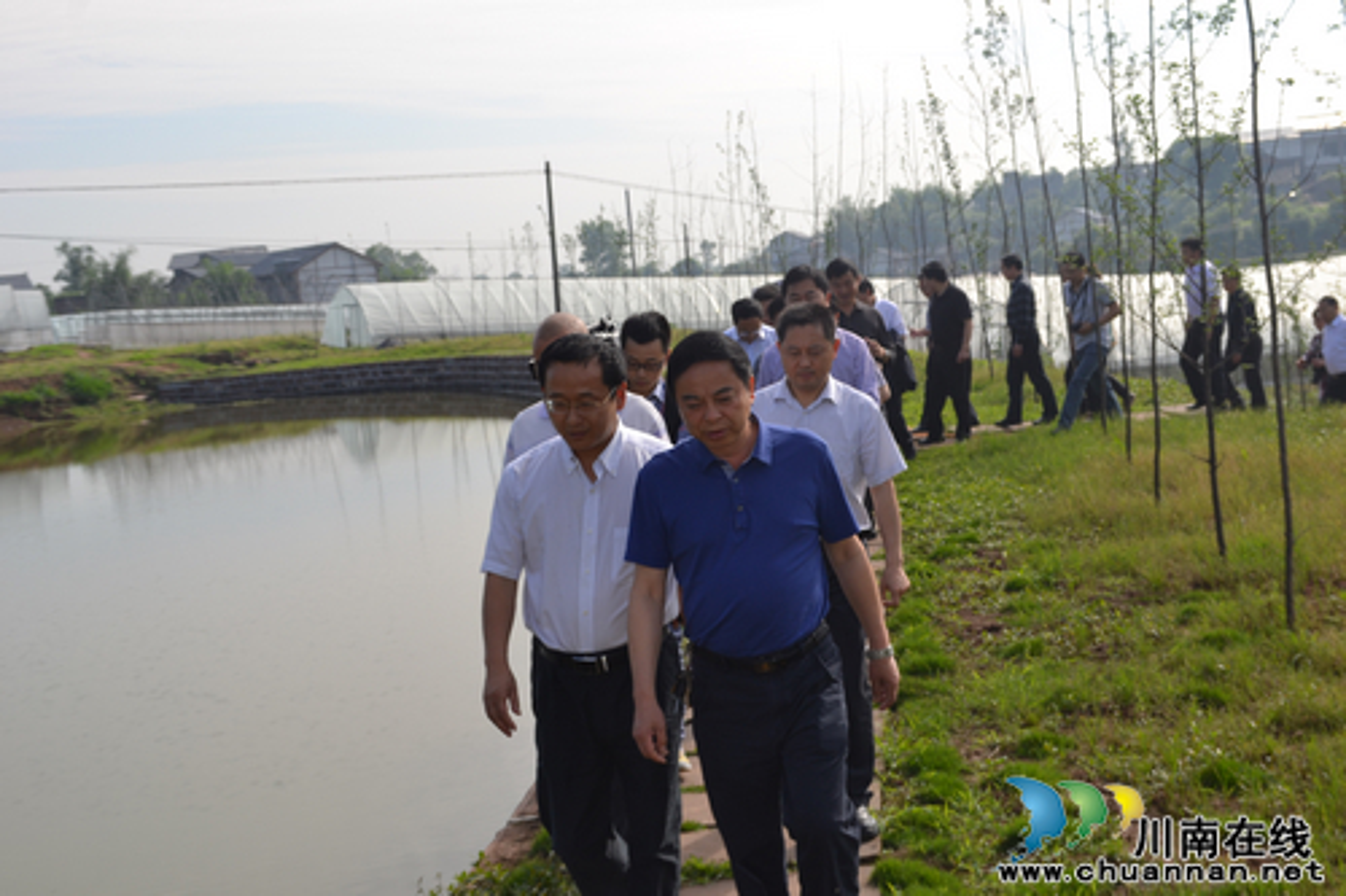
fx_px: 2242
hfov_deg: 33.4
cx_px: 673
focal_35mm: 60
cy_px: 448
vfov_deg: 22.6
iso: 100
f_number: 10
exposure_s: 1/200
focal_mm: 40
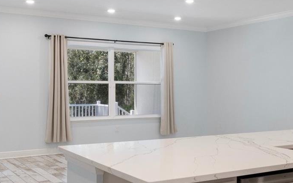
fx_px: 399
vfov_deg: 25.8
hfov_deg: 40.1
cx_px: 180
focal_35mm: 50
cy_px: 92
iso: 320
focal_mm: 14
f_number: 8
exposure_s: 1/8
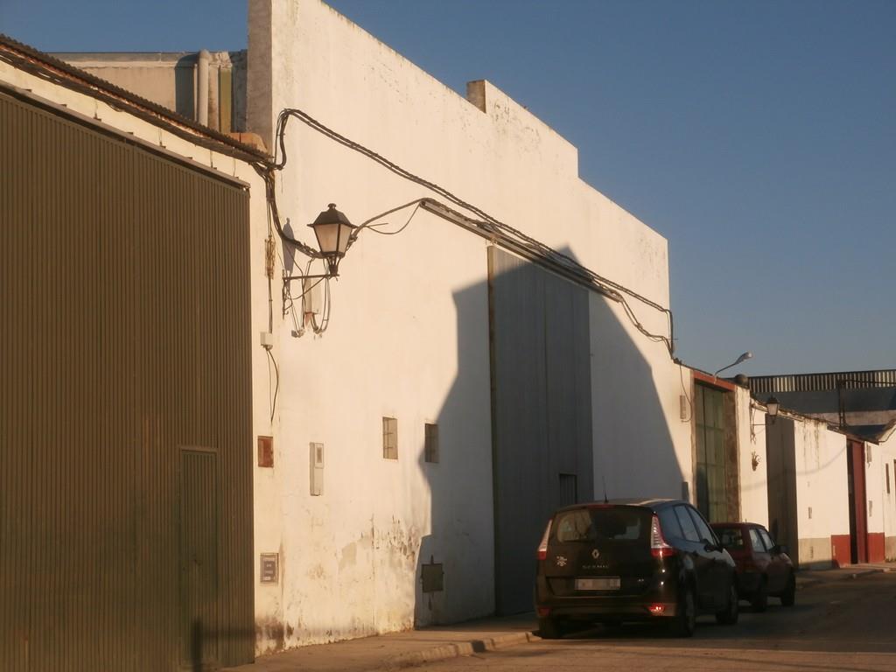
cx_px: 448
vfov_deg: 21.6
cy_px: 336
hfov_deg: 28.6
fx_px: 1760
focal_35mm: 68
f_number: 4.7
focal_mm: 12.1
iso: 100
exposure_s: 1/800
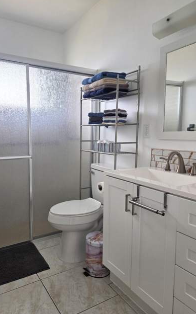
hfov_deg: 49.1
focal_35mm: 25
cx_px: 83
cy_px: 156
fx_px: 214
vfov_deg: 72.5
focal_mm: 5.4
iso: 80
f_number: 1.8
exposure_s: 1/120
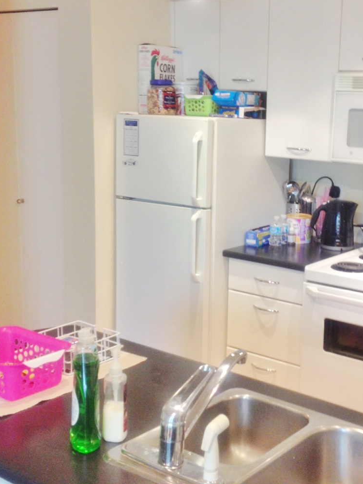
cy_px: 227
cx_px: 261
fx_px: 783
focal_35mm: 56
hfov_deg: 25.9
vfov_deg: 34.3
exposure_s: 1/20
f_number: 2.4
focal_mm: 4.28
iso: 64
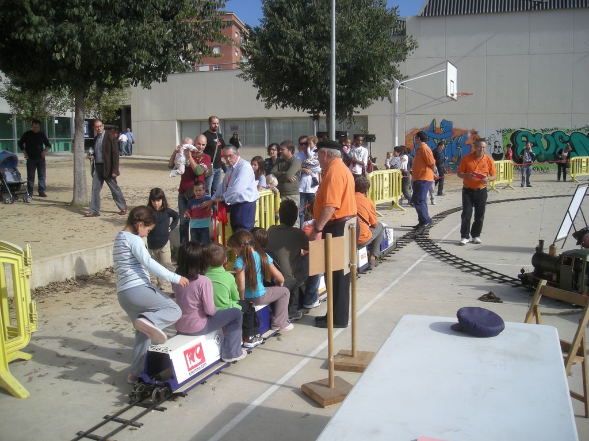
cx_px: 294
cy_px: 220
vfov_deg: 40.7
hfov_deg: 52.6
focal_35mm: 35
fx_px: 596
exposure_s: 1/255
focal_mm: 5.7
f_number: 5.7
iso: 50
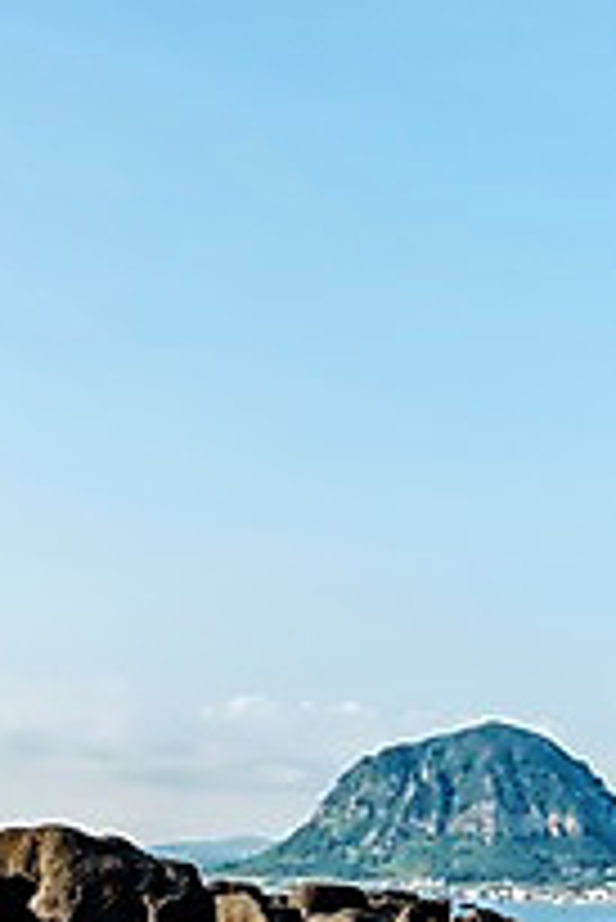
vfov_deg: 27.3
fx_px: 1896
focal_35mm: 74
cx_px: 418
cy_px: 522
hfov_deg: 18.4
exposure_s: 1/100
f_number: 5.6
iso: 100
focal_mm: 38
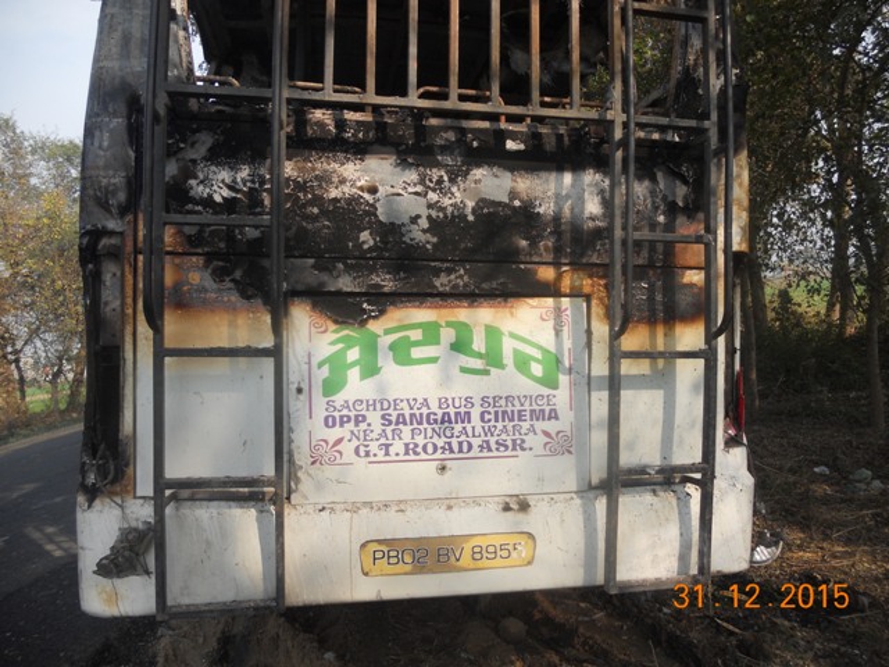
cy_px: 334
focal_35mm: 27
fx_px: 693
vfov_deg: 51.4
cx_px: 444
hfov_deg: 65.3
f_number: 3.2
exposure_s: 1/400
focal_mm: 4.9
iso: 80
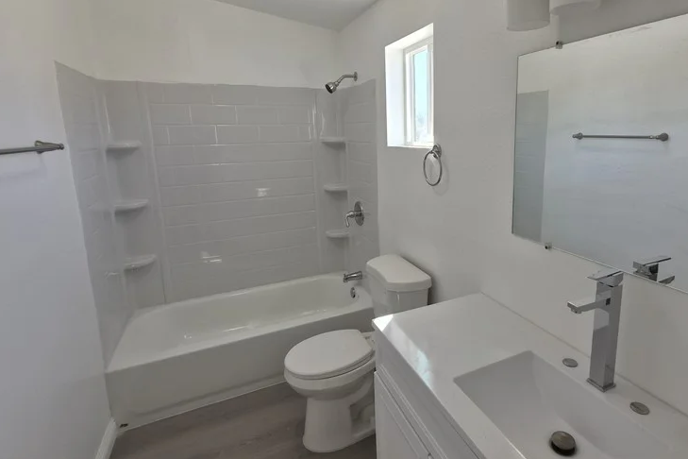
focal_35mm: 19
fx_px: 363
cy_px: 196
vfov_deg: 64.3
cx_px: 418
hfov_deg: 85.7
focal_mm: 1.7
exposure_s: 1/120
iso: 40
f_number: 2.2
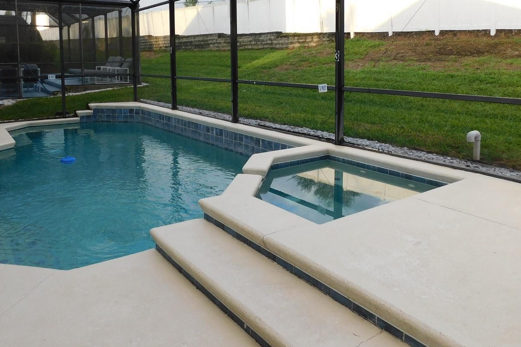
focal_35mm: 31
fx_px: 449
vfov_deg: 41.5
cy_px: 104
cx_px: 259
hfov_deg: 60.3
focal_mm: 4
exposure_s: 1/200
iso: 125
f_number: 3
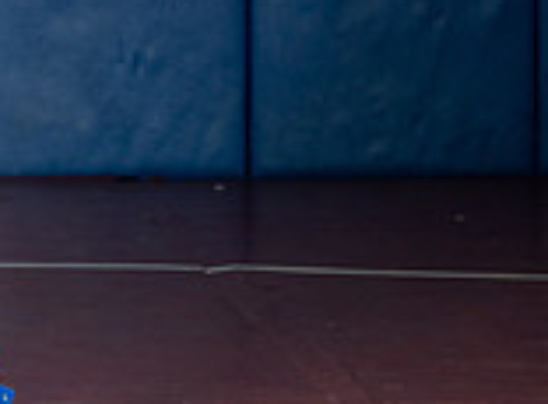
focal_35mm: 357
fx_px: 5617
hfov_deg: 5.6
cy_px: -437
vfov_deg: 4.1
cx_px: -80
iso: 125
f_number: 5.6
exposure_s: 1/200
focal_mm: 70
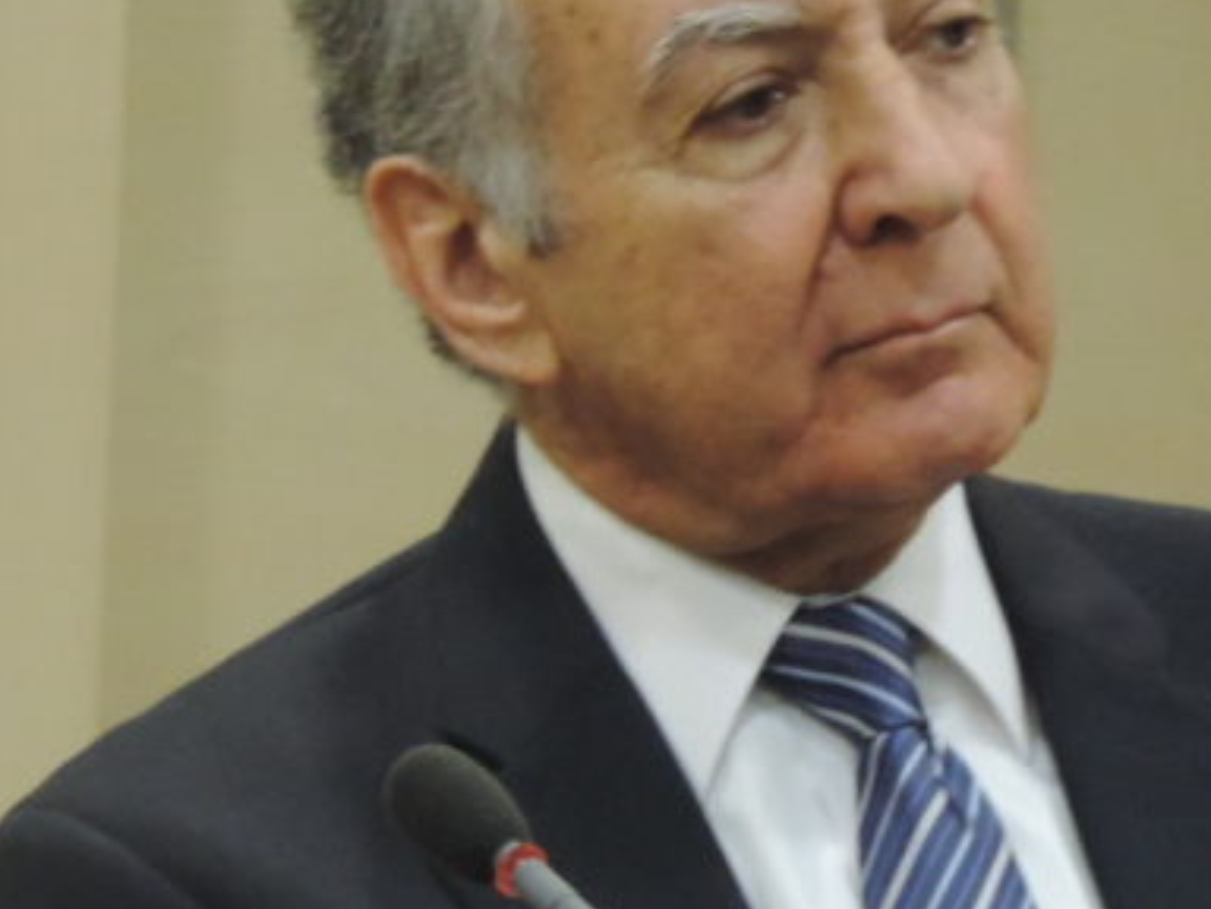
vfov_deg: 2.2
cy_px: 388
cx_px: 952
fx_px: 23299
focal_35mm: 666
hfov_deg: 3.0
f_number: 4.7
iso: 800
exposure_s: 1/25
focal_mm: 44.5
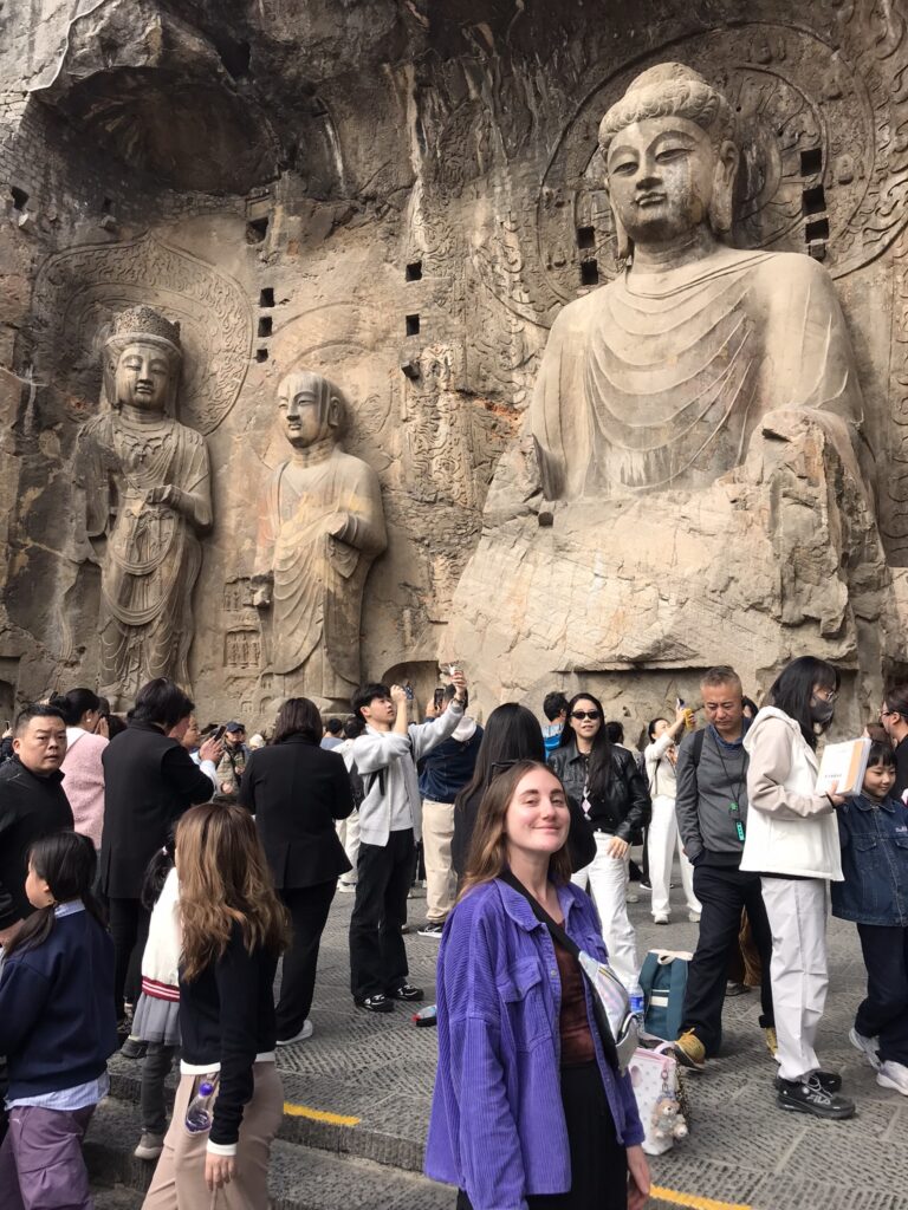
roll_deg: -0.3
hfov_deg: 49.7
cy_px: 605
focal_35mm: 28
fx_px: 979
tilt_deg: +11.4
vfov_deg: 63.4
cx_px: 454
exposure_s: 1/709
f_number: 1.8
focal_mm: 3.99
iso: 20
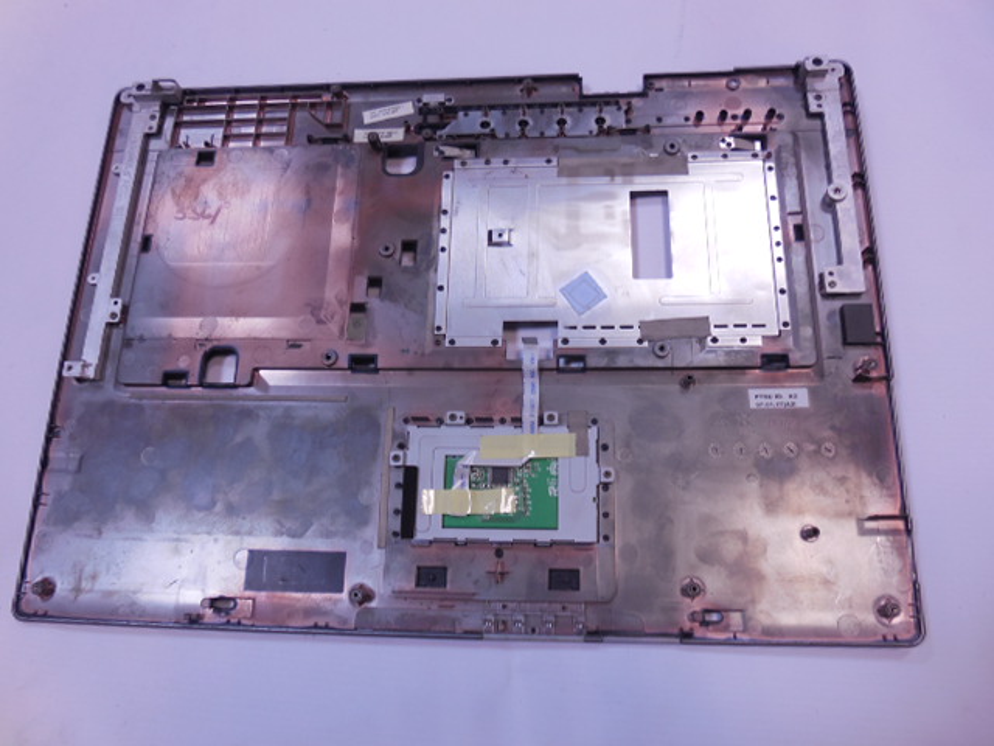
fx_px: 747
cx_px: 497
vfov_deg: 53.1
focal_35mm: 26
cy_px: 373
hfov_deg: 67.3
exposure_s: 1/30
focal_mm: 4.6
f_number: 3.5
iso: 160
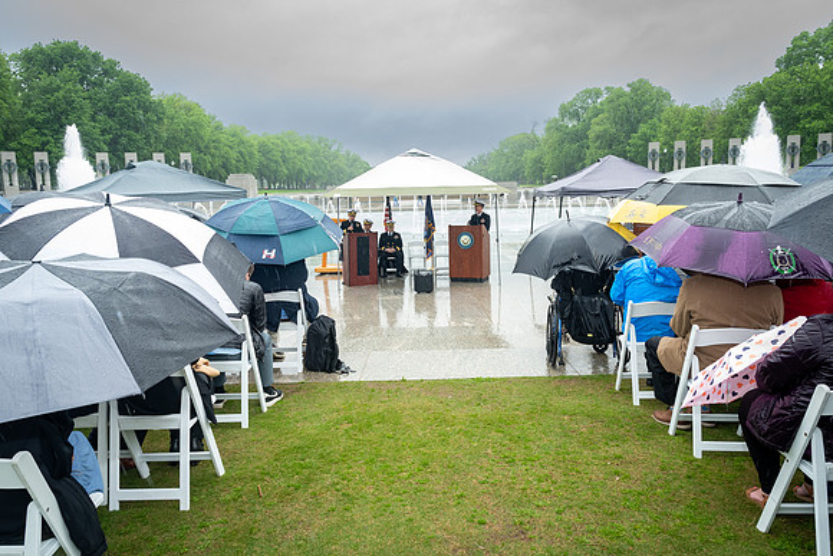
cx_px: 428
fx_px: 597
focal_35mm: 26
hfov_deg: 69.8
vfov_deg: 49.9
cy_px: 257
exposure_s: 1/250
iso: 800
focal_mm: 16
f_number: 6.3
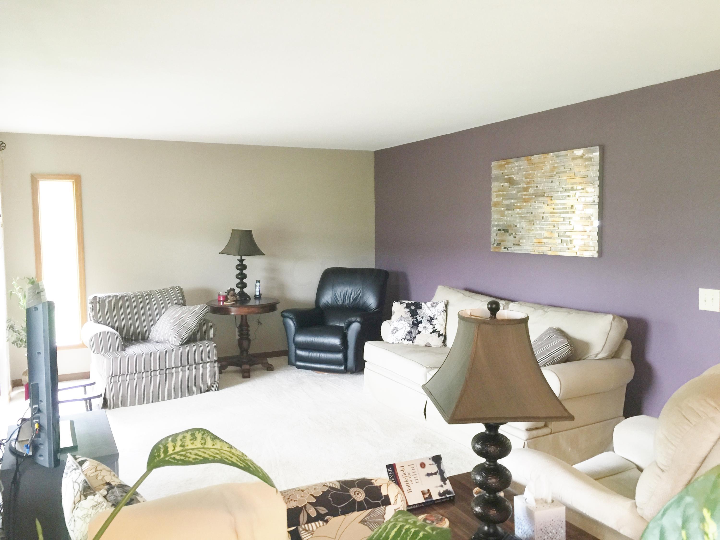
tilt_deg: -2.6
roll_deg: -0.3
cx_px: 360
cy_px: 270
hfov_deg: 61.7
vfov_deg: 48.2
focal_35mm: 29
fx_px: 603
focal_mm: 4.15
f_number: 2.2
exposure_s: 1/15
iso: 64
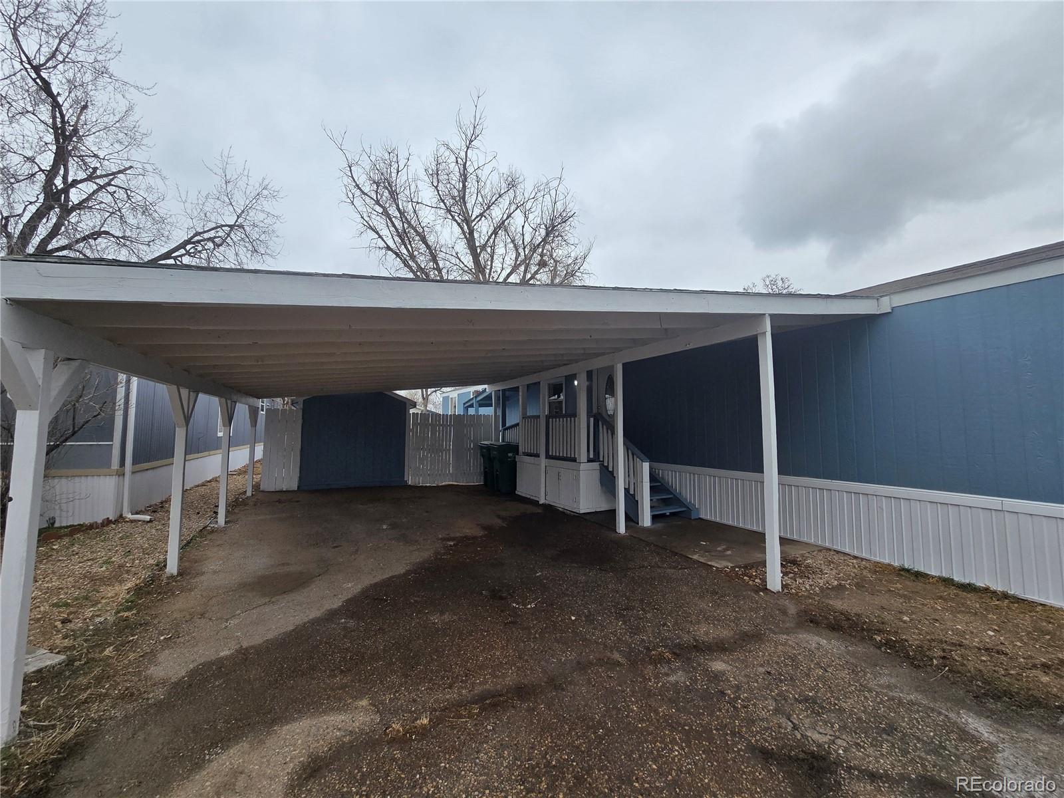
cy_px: 399
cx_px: 532
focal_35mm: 13
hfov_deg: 106.2
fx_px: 400
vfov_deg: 89.9
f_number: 2.2
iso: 80
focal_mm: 2.2
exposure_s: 1/2000
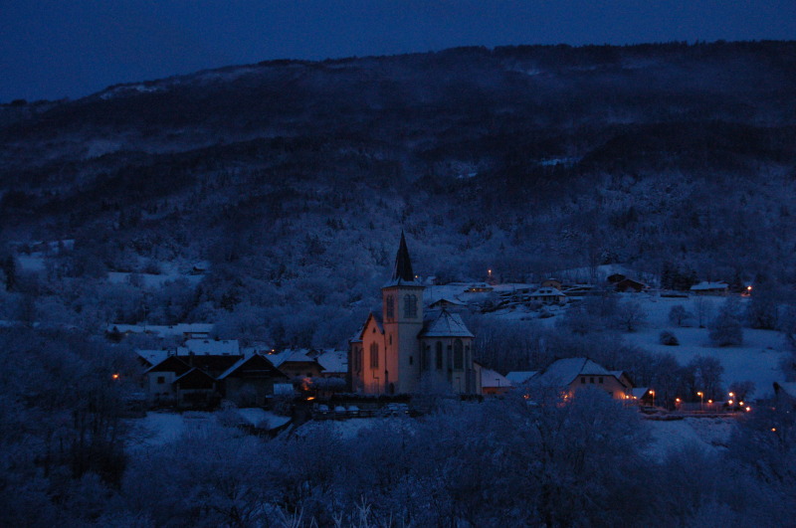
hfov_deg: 38.9
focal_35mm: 51
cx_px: 398
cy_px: 264
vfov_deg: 26.4
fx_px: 1126
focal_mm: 34
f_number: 4.5
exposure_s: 1/60
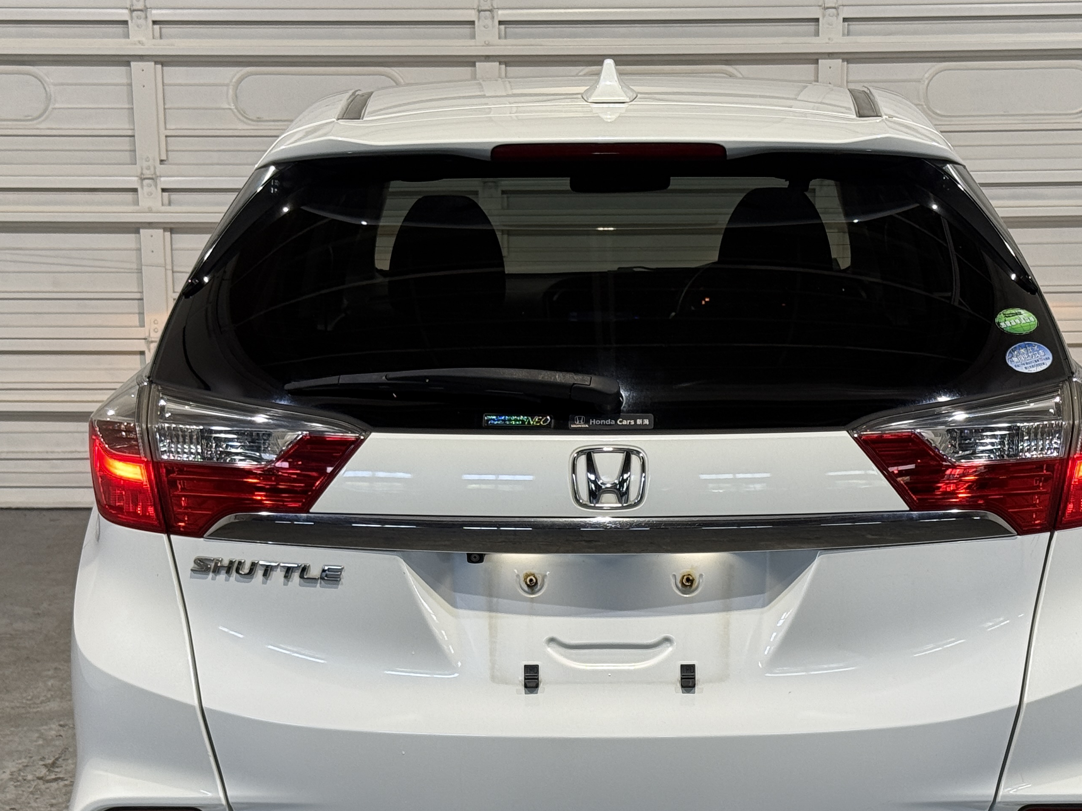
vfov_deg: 19.3
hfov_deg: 25.6
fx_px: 2375
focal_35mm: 76
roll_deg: +0.2
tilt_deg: -12.2
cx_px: 603
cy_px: 586
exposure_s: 1/60
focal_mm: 6.76
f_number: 1.78
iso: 64
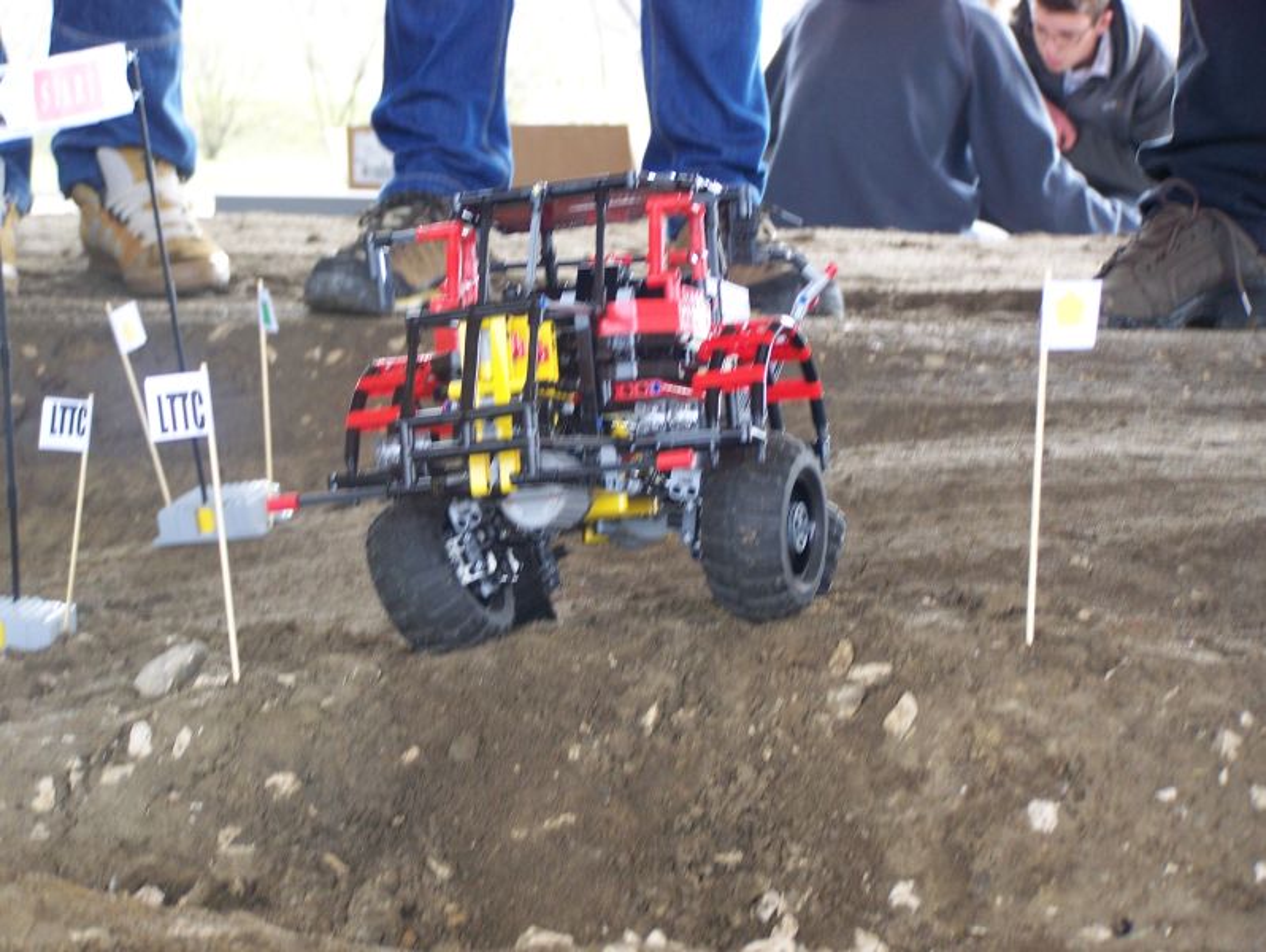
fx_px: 3441
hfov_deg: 20.8
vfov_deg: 15.8
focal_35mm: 94
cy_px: 476
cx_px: 633
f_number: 3.2
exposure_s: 1/50
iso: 100
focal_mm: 15.6
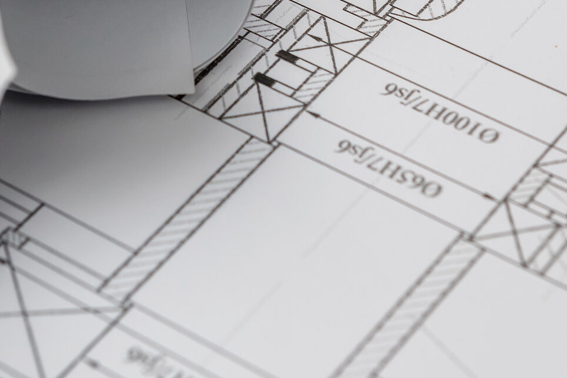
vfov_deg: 8.3
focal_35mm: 165
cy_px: -50
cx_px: 245
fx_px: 2599
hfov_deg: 12.4
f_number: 6.3
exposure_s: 1/200
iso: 320
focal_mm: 62
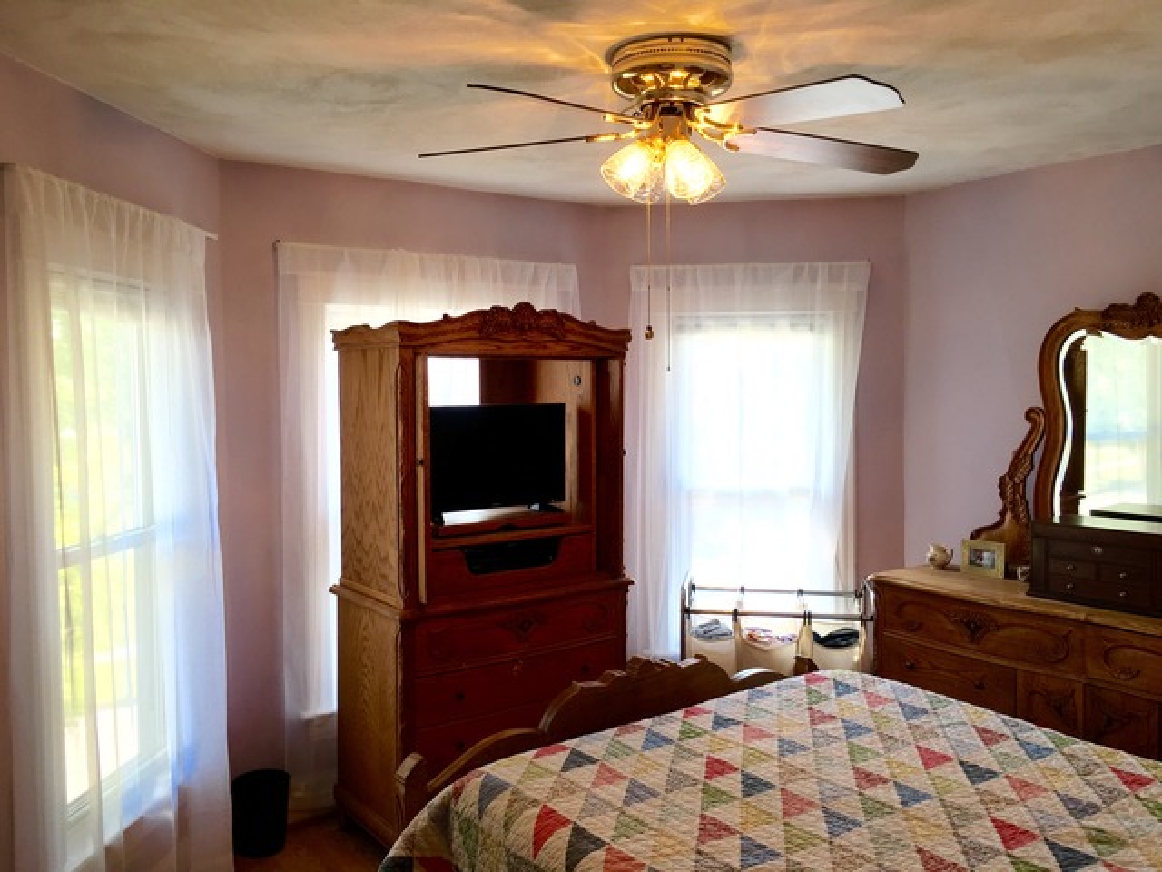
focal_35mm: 29
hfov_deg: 61.7
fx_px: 973
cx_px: 581
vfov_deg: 48.2
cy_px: 436
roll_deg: +0.5
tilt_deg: -1.2
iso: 25
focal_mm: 4.15
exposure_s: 1/40
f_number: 2.2
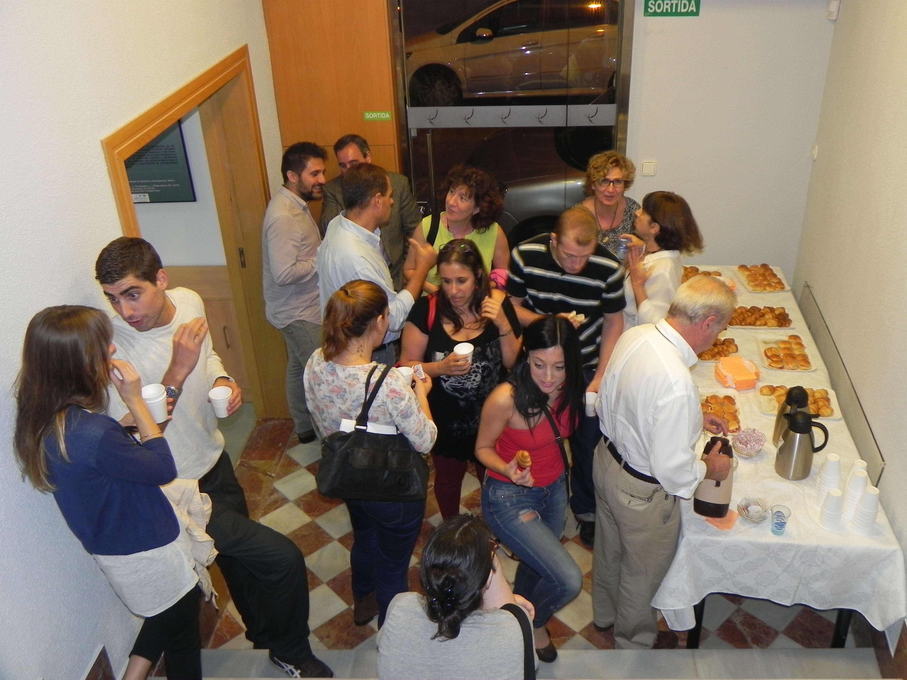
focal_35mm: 33
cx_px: 454
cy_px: 340
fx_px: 865
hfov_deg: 55.4
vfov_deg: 42.9
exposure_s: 1/30
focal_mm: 5.9
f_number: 2.8
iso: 200
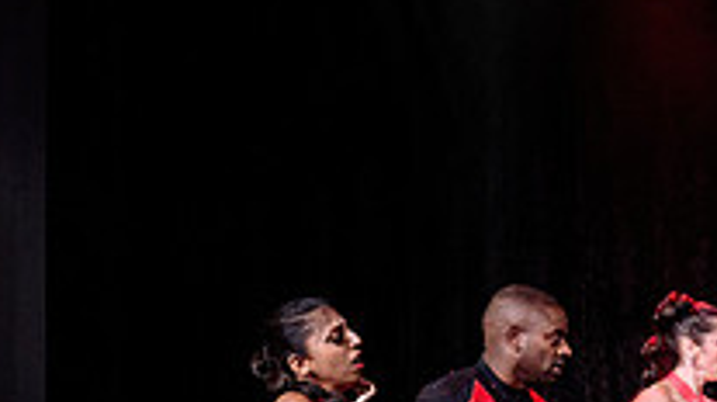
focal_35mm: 103
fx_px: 1956
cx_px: 980
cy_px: 450
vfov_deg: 11.5
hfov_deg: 18.9
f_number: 3.2
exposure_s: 1/400
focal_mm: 27
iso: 1600
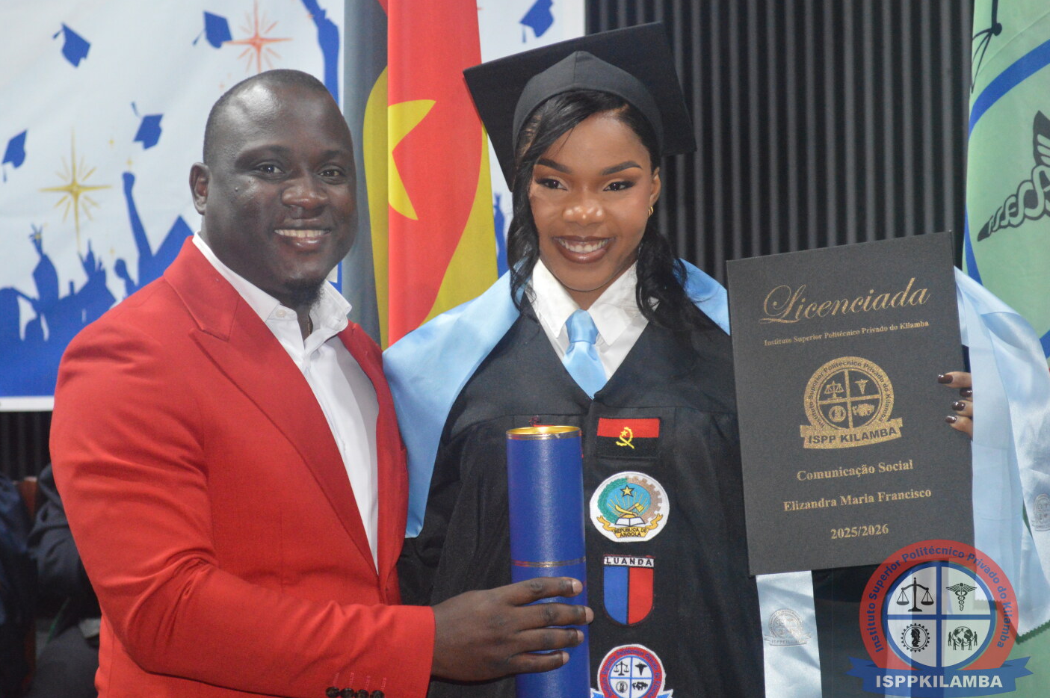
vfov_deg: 16.6
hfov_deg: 24.8
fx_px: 2389
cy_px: 363
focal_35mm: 82
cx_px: 464
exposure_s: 1/60
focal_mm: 48
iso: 2500
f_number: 5.6
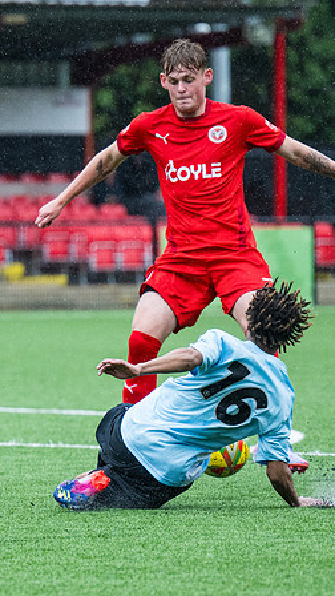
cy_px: 406
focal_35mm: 423
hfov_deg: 2.9
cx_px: 15
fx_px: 6680
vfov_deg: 5.1
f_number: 4
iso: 1000
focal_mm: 185
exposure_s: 1/3200
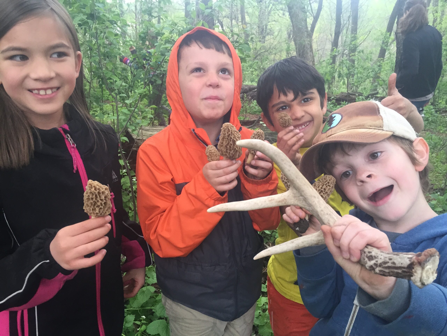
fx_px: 374
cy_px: 168
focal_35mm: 29
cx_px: 224
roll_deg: +0.3
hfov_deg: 61.7
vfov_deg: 48.2
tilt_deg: -22.1
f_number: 2.2
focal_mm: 4.15
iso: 50
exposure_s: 1/30
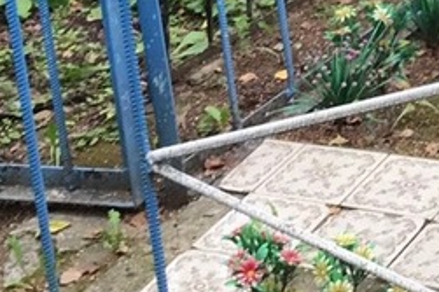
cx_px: 630
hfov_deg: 16.0
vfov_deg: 10.6
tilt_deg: -12.0
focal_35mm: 119
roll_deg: +1.4
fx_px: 1450
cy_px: -268
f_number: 1.8
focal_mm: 3.99
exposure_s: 1/100
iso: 40
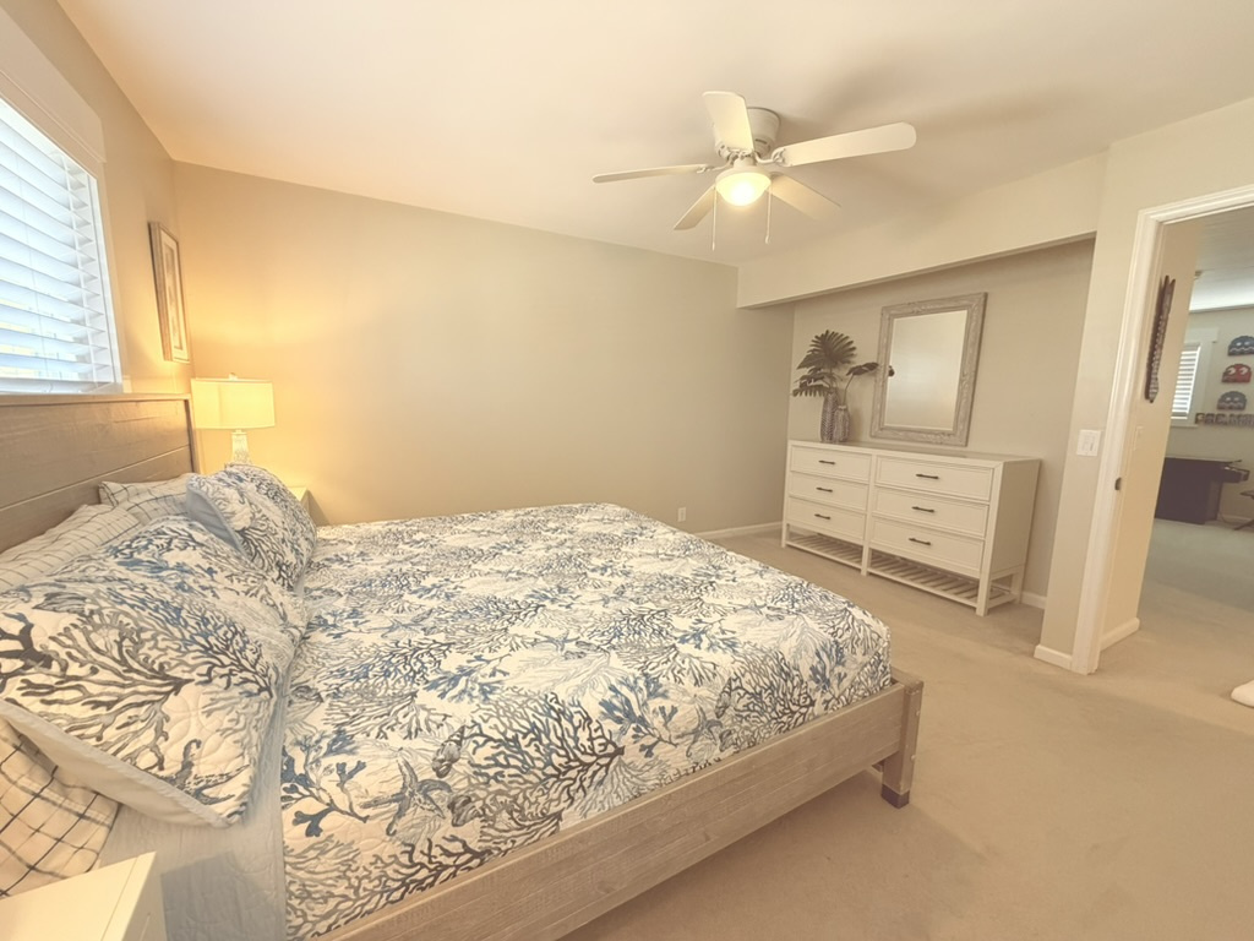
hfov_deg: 102.1
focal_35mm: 14
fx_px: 507
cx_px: 627
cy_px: 470
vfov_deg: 85.7
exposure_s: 1/120
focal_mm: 2.22
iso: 320
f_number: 2.2
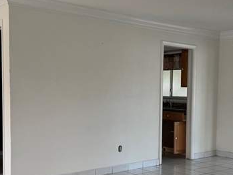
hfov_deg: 34.6
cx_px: 152
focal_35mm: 55
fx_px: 370
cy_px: 113
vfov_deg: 26.5
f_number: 1.78
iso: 100
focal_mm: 6.76
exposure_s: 1/193
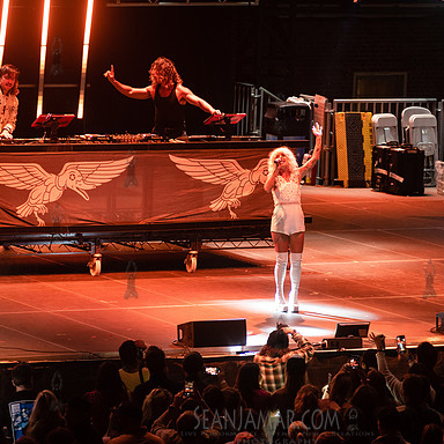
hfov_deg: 6.8
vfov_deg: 6.8
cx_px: 280
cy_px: 223
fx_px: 3729
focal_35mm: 257
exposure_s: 1/125
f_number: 3.5
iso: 1600
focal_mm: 200
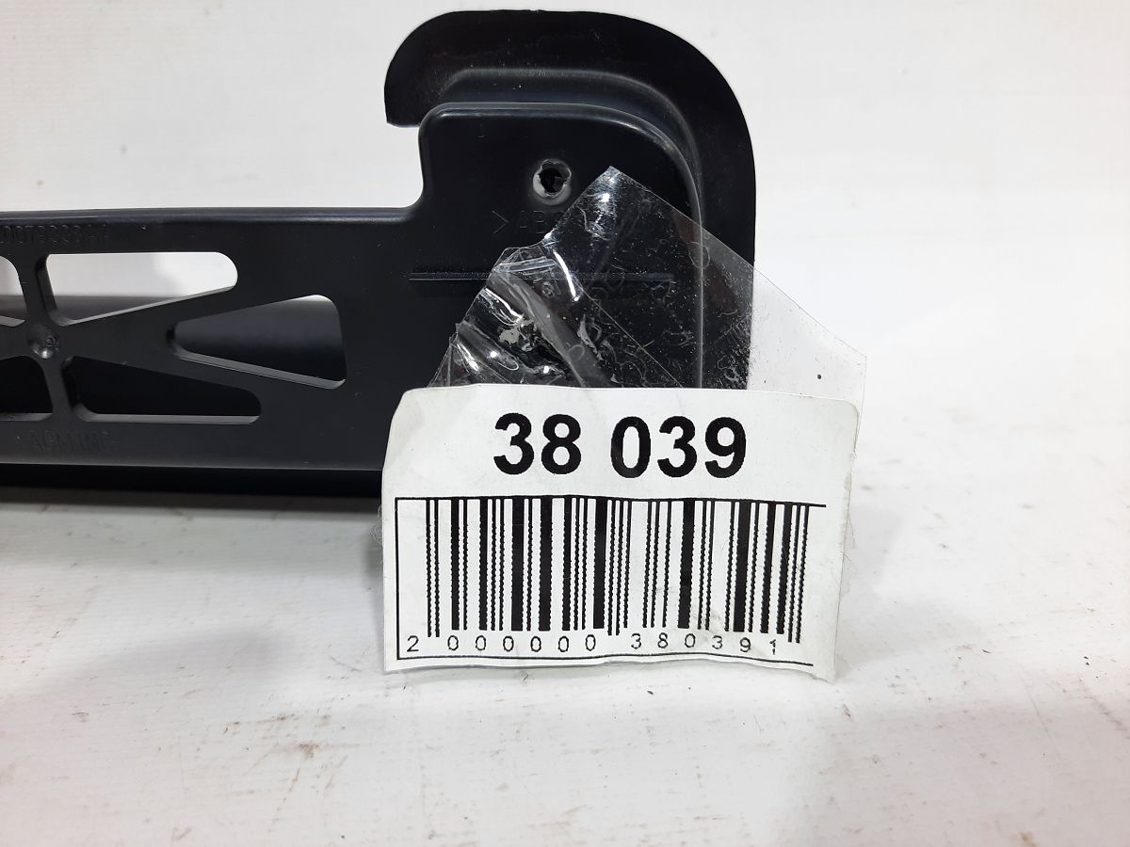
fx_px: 816
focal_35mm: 25
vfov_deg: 54.9
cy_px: 424
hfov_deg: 69.4
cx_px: 565
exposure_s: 1/50
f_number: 2
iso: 80
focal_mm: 4.6
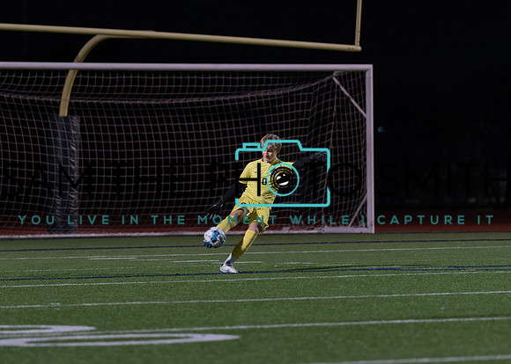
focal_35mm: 294
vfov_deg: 4.9
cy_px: 121
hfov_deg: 6.8
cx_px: 232
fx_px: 4269
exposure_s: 1/1000
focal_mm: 135
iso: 1000
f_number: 1.8
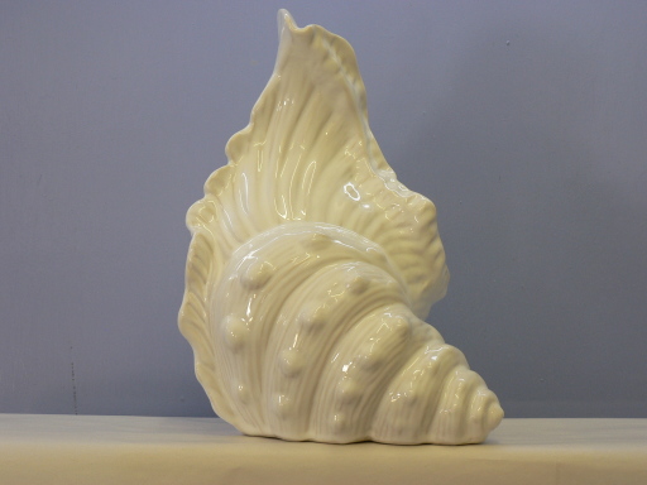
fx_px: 1981
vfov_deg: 14.0
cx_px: 324
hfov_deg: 18.5
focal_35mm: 106
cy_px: 242
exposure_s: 1/50
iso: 100
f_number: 3.2
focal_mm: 17.7
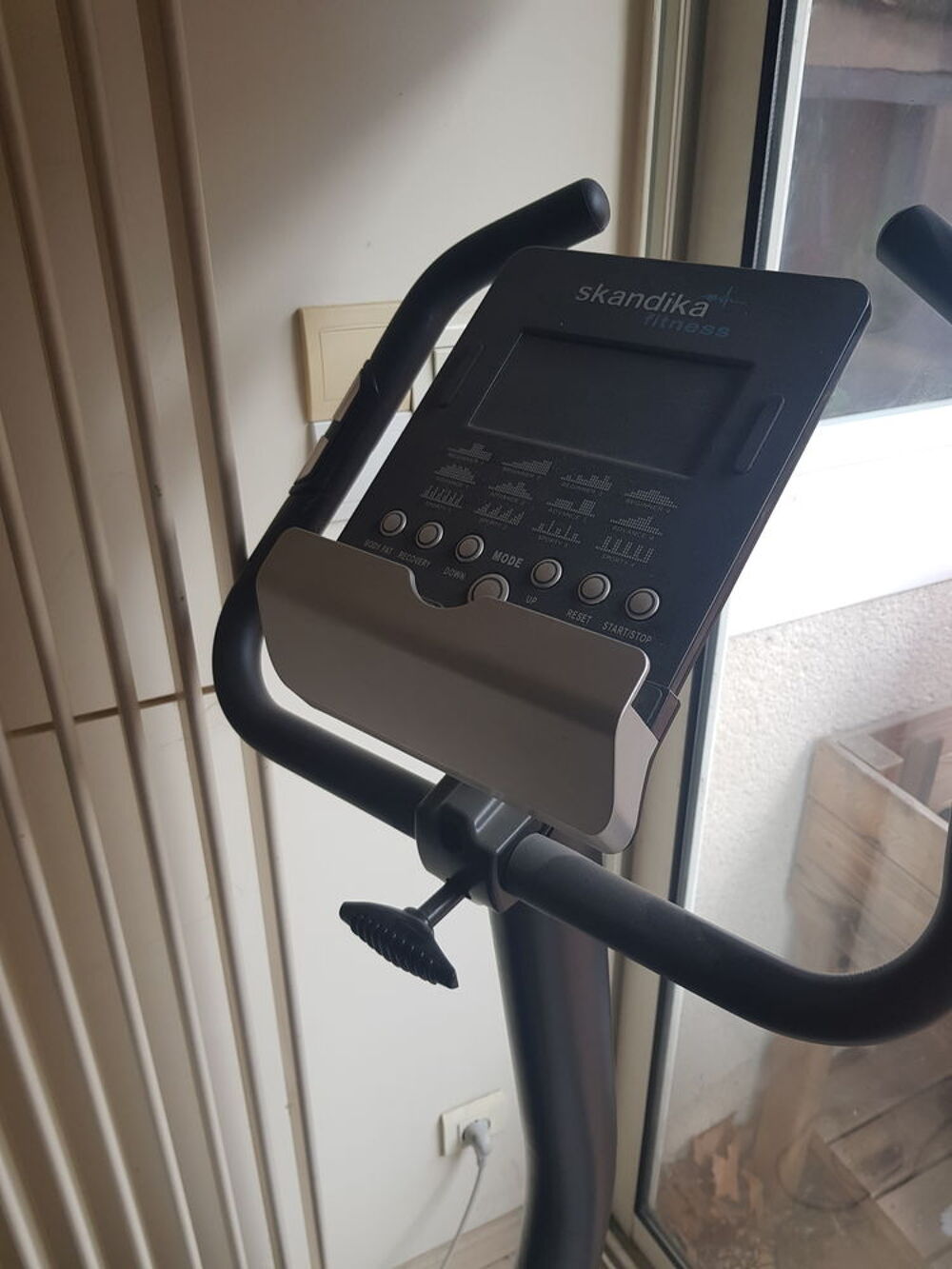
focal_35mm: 26
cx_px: 476
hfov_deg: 53.1
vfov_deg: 67.3
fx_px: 953
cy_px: 634
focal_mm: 4.2
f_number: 1.7
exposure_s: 1/100
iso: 64
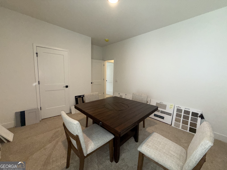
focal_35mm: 14
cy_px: 85
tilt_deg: -6.7
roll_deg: -1.4
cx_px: 114
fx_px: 92
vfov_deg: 85.7
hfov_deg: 102.1
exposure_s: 1/120
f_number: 2.2
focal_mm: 2.22
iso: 160
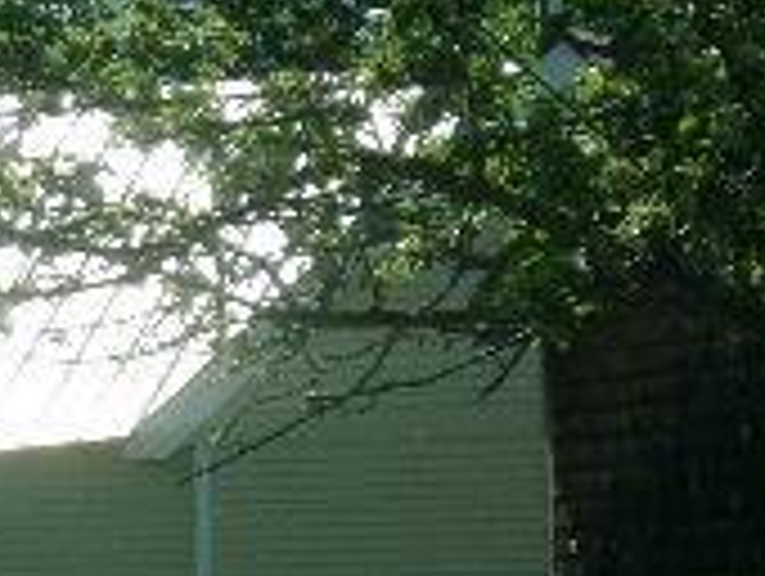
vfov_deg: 4.5
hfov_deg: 6.0
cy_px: 706
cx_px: -248
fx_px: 7237
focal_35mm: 327
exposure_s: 1/400
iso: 80
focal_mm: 15.6
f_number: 5.6
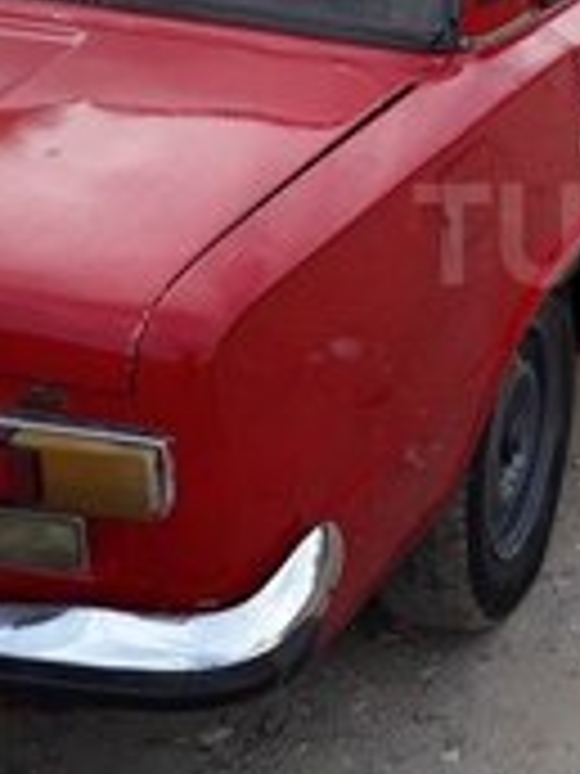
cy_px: 234
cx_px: 760
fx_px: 1743
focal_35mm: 78
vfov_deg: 24.8
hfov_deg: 17.7
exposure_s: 1/469
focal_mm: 3.6
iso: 40
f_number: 1.9
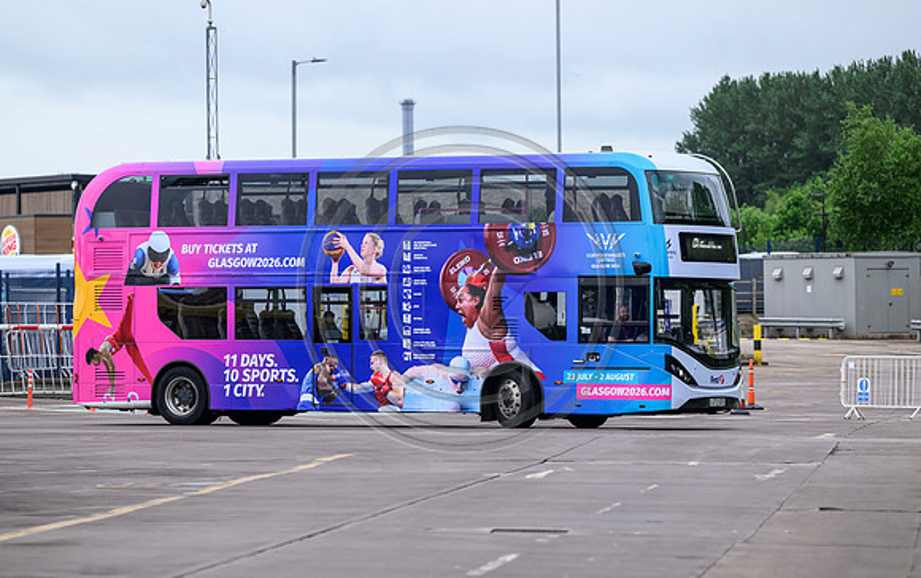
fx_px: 4426
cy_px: 326
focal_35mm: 176
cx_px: 488
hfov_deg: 11.9
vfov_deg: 7.5
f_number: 3.5
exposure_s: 1/800
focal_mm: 155
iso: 800
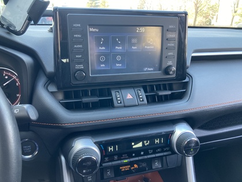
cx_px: 121
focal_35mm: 28
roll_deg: -1.4
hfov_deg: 63.4
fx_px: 196
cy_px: 91
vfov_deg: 49.7
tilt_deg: -20.7
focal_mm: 3.99
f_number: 1.8
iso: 64
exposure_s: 1/54
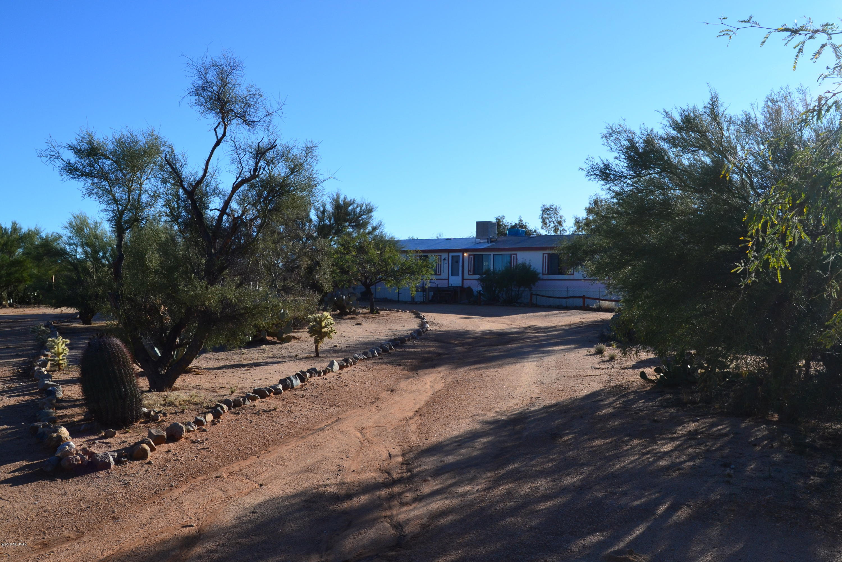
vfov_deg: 38.4
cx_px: 421
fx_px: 807
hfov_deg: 55.1
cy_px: 281
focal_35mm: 34
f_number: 11
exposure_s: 1/400
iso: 400
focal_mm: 23
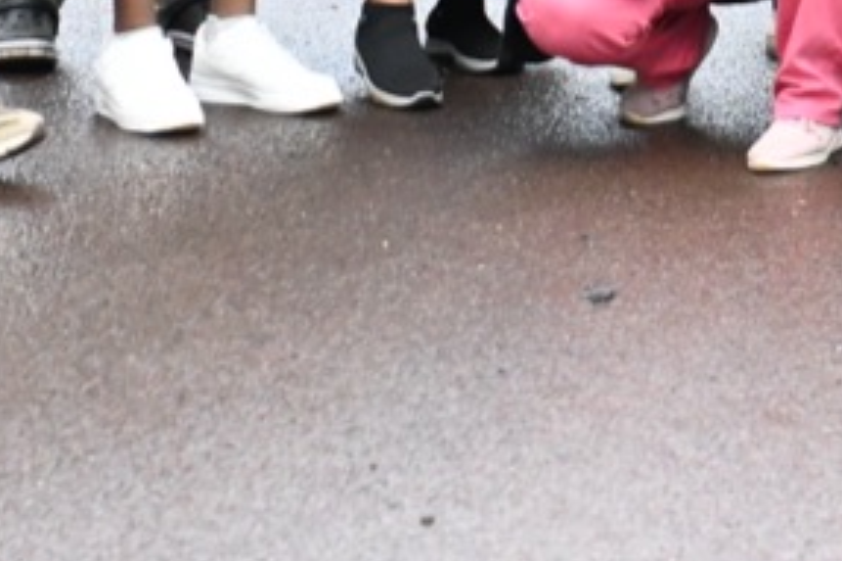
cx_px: 1696
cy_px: -740
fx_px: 4955
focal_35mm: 212
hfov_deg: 9.1
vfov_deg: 6.2
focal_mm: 38
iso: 4500
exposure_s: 1/8000
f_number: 2.8
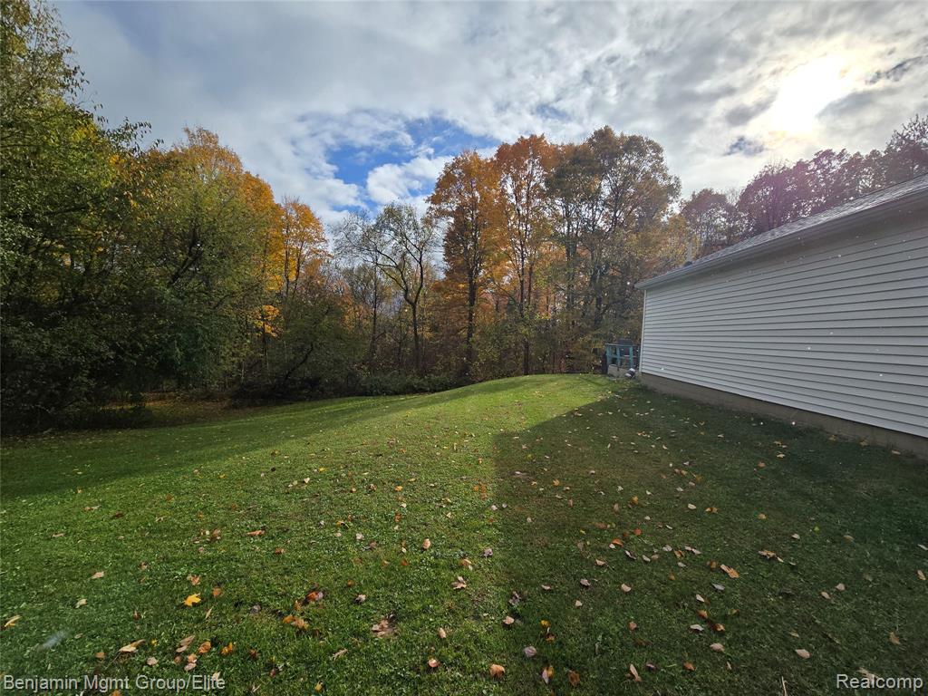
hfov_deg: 106.2
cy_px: 348
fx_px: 349
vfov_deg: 89.9
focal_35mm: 13
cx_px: 464
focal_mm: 2.2
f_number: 2.2
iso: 50
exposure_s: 1/5075
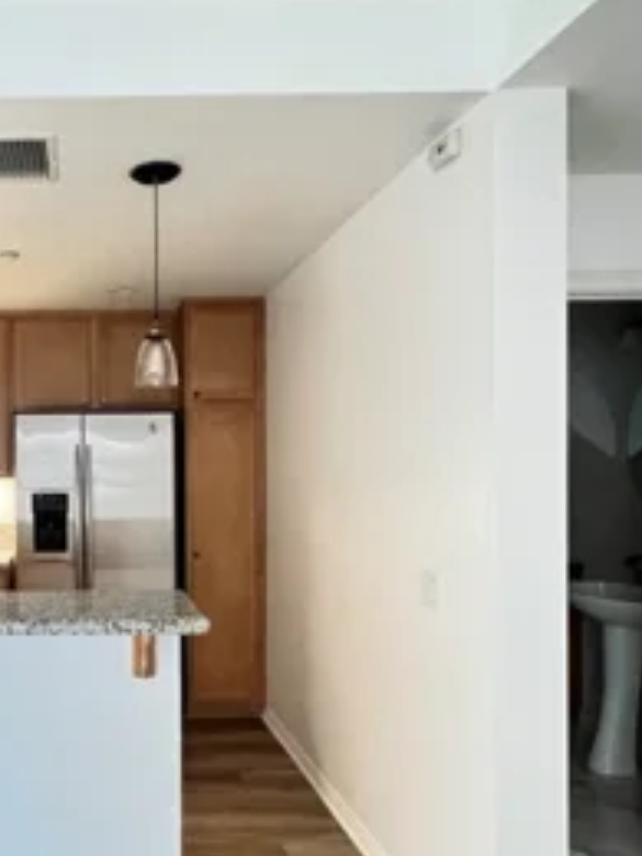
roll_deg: +0.6
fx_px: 692
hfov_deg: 45.4
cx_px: 72
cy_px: 477
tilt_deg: -0.7
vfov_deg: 63.3
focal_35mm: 28
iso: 1250
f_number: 1.8
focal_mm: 1.57
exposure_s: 1/30
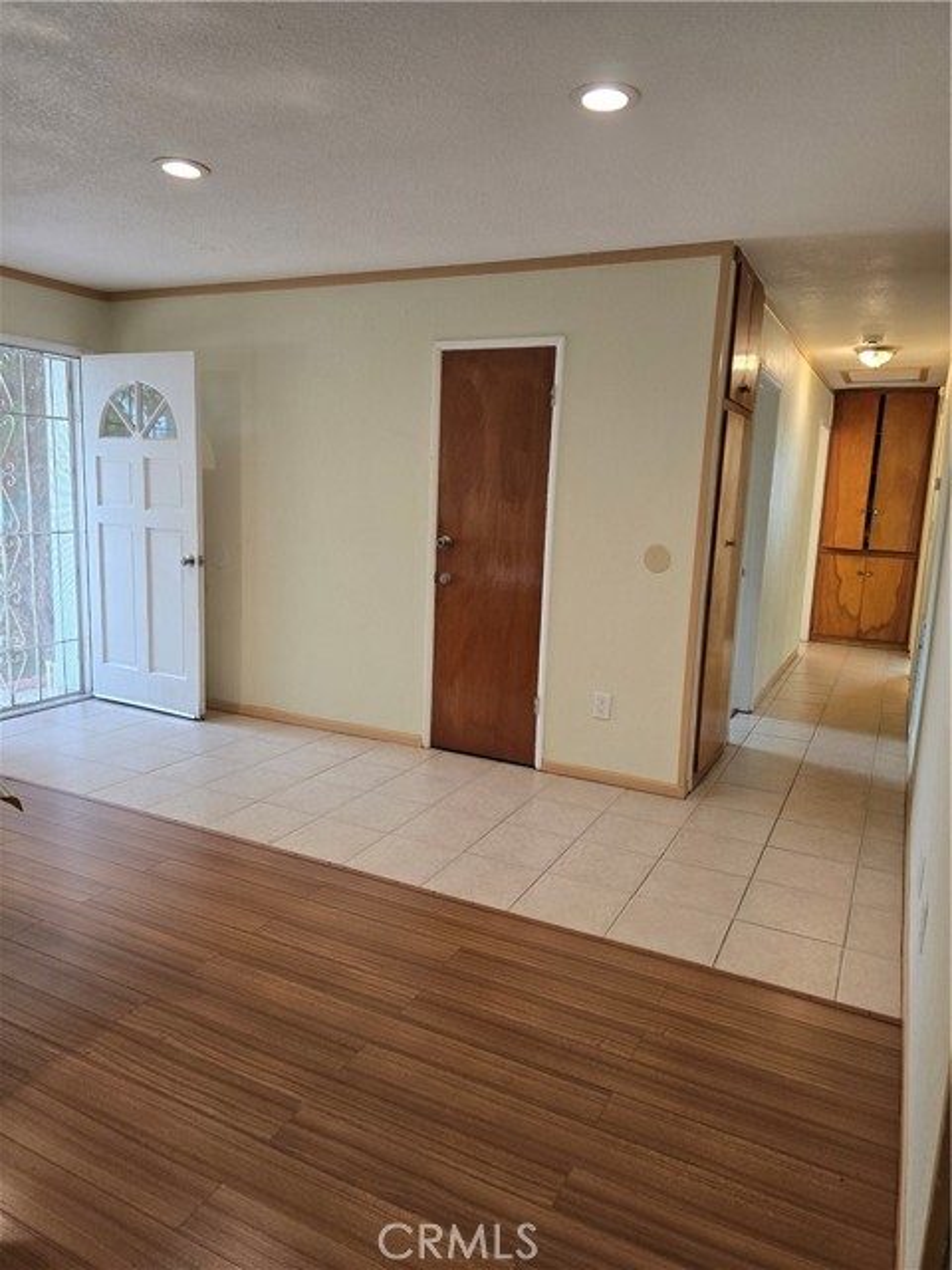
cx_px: 476
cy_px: 635
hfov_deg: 58.9
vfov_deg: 73.9
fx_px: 843
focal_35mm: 23
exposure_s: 1/120
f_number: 1.7
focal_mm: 6.3
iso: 200
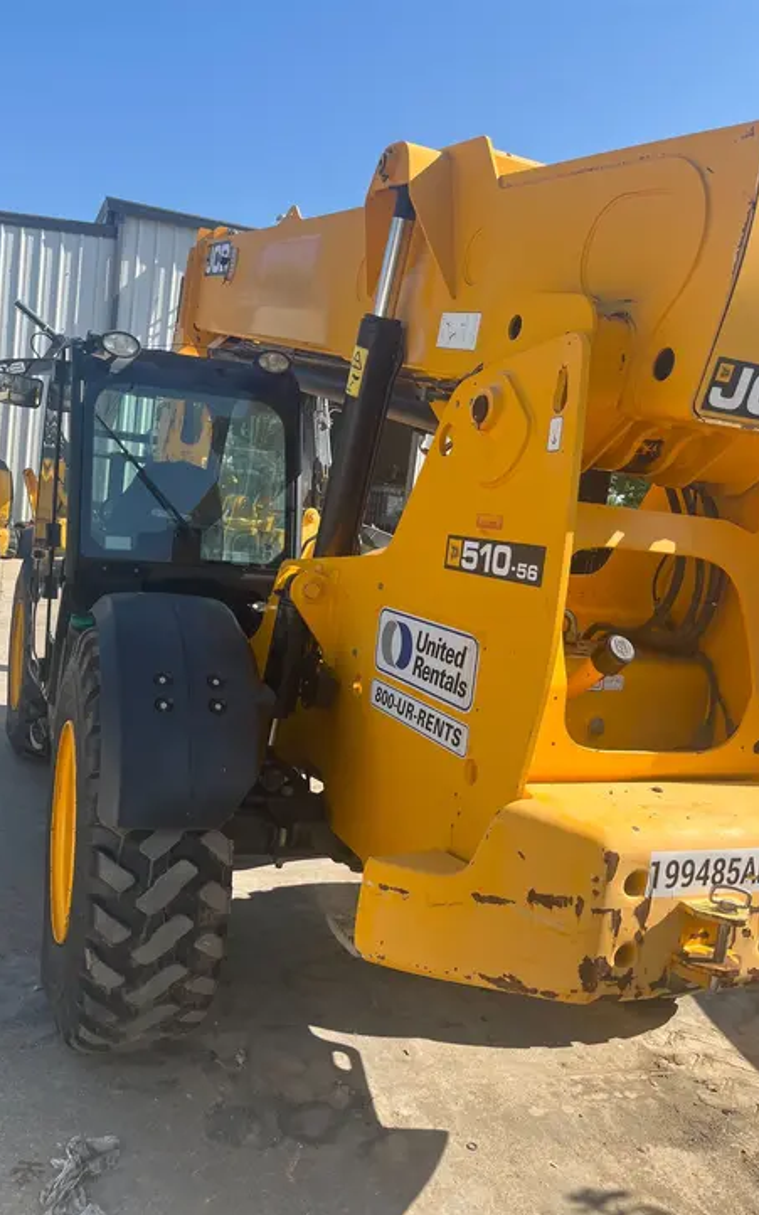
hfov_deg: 44.4
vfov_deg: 66.5
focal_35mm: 28
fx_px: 927
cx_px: 326
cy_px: 615
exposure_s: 1/1695
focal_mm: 5.1
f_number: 1.6
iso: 50
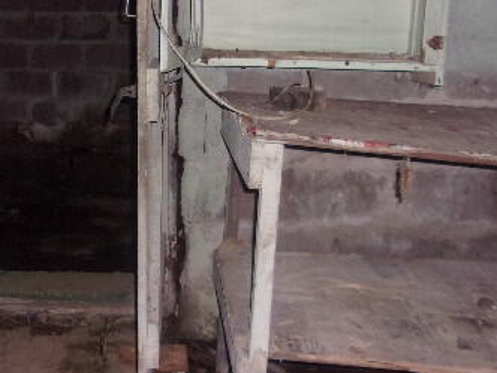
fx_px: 747
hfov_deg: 36.3
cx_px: 156
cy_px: 156
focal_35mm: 52
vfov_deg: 28.0
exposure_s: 1/34
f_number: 3
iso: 250
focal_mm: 4.9
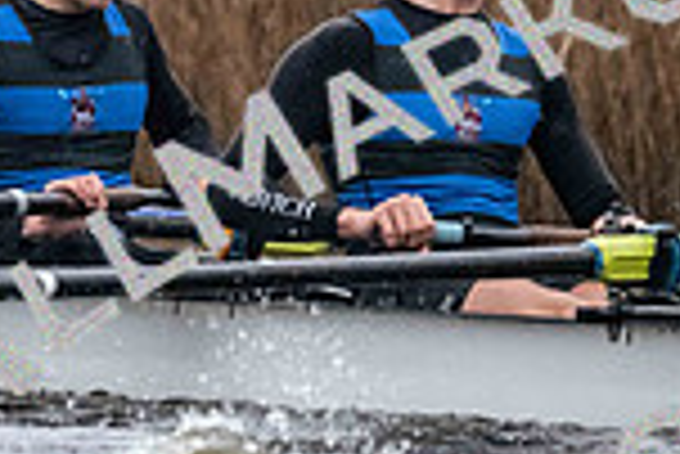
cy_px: 56
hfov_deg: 1.3
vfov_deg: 0.9
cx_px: -518
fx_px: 29116
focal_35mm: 1540
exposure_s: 1/1600
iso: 5000
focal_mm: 400
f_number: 4.5
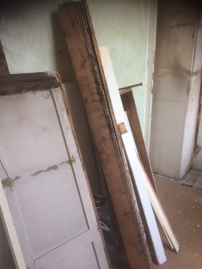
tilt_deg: -22.7
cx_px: 101
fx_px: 226
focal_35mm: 29
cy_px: 134
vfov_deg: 61.7
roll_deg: -0.3
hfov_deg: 48.2
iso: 40
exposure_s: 1/50
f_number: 2.2
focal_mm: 4.15
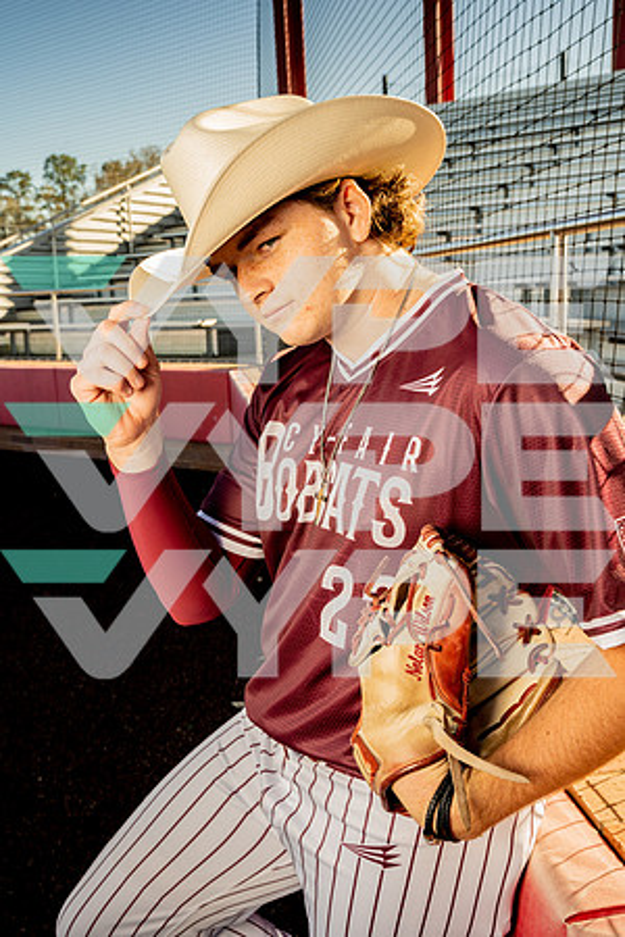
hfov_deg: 35.9
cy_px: 468
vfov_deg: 51.9
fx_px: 963
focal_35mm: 37
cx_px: 312
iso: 400
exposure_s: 1/250
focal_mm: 37
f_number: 10
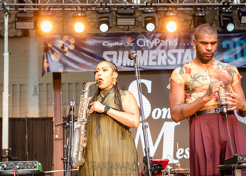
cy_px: 84
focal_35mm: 70
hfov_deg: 28.1
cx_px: 104
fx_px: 491
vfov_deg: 20.3
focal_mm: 62
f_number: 3.5
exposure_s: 1/500
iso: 4000
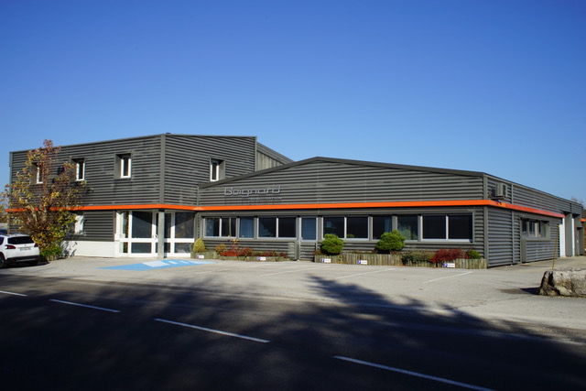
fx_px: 586
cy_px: 196
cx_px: 293
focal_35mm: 36
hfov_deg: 53.1
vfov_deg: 36.9
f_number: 14
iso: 100
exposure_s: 1/125
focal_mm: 36
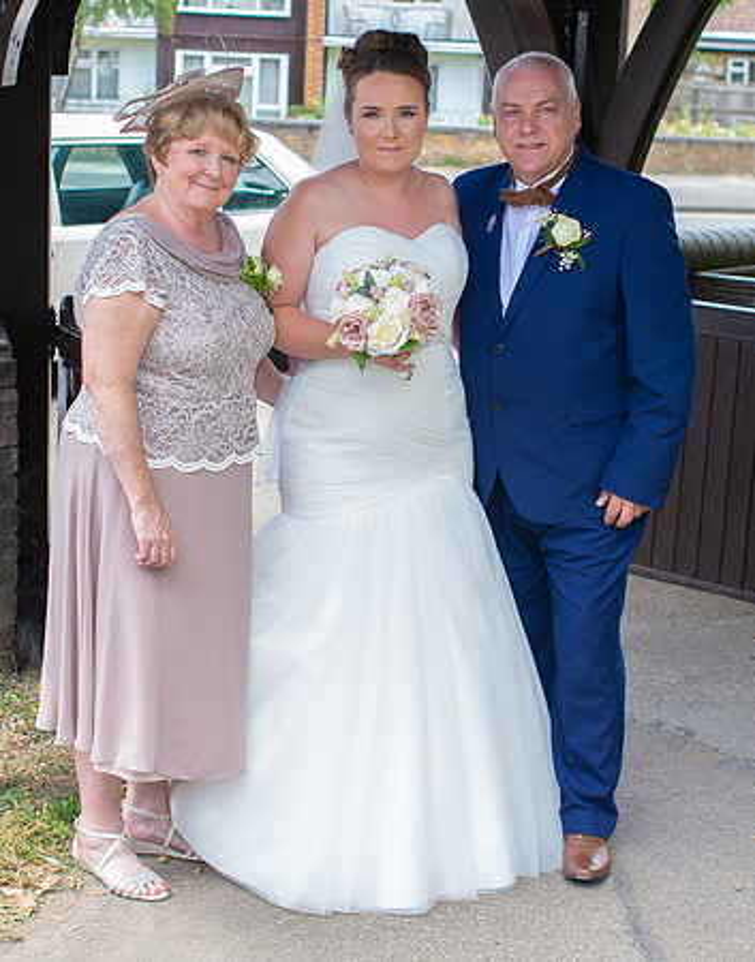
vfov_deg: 27.9
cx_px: 400
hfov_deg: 22.1
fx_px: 1931
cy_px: 392
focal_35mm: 68
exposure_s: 1/250
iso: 100
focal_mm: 35
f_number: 2.8
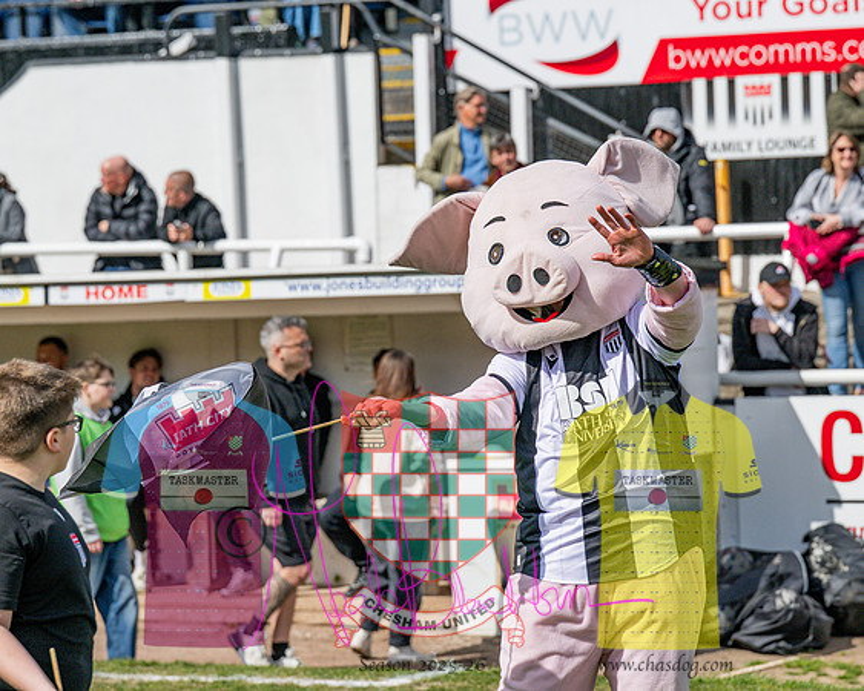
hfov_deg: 11.7
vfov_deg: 9.3
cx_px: 432
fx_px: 4234
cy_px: 346
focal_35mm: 166
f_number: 4
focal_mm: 98
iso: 200
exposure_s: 1/6400
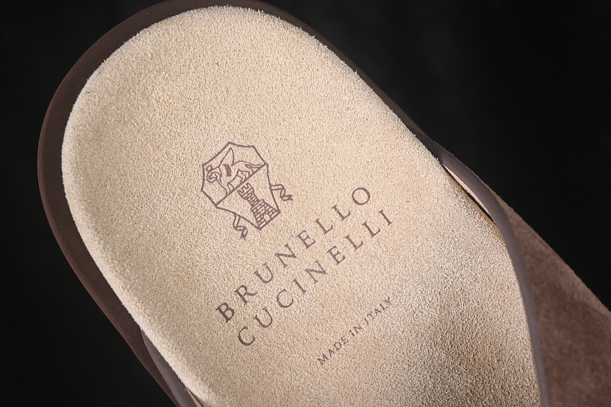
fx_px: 1273
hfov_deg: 27.0
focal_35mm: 75
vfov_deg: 18.2
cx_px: 306
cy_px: 204
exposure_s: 1/60
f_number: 6.3
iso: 160
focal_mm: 50
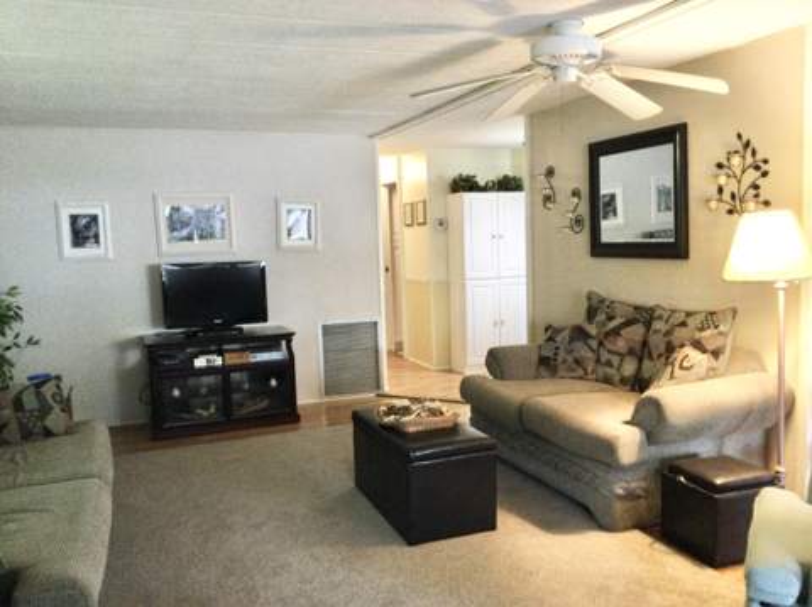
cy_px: 304
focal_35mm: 31
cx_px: 406
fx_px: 726
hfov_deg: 58.4
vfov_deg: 45.4
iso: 200
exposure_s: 1/15
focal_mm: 3.3
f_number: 2.4
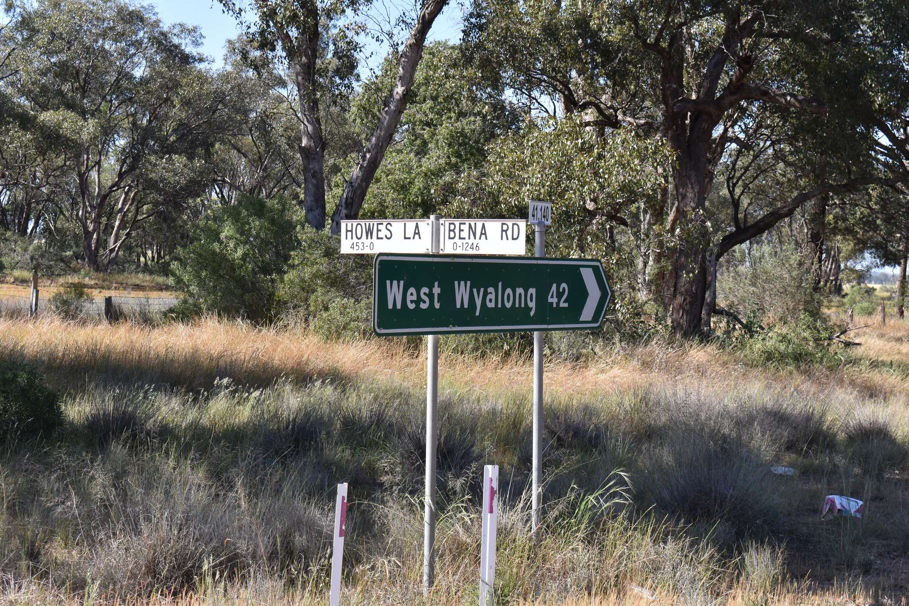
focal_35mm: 82
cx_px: 454
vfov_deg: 16.6
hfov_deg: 24.6
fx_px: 2083
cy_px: 303
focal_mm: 55
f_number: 8
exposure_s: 1/250
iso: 280
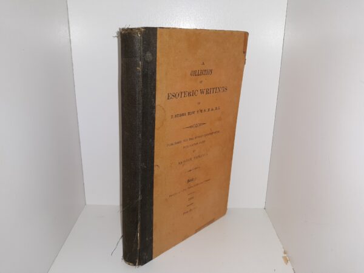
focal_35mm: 28
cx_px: 182
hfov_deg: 63.4
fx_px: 294
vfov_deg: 49.7
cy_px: 136
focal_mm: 3.7
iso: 40
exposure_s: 1/131
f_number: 1.7
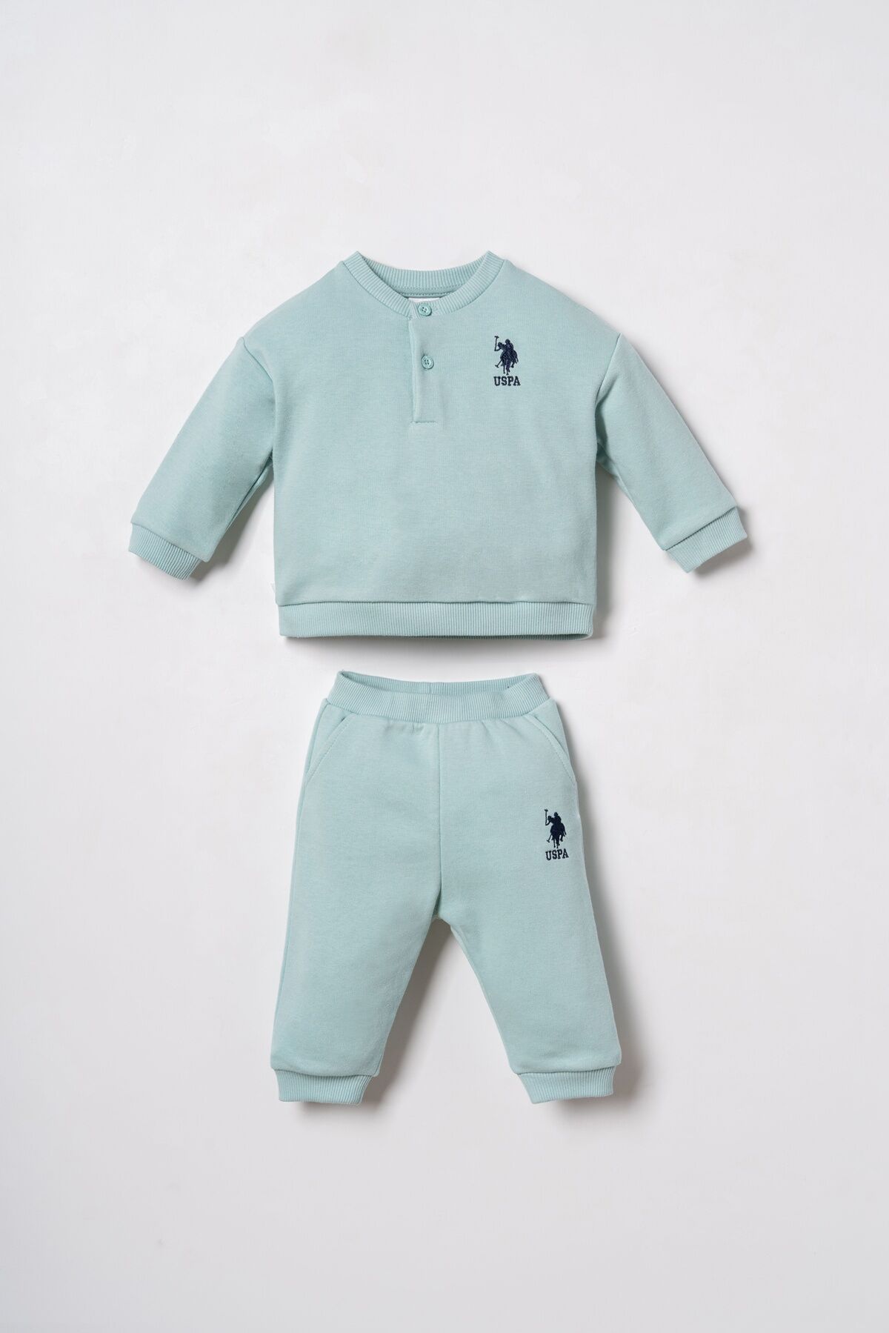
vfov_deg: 39.6
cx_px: 444
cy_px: 666
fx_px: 1851
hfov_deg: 27.0
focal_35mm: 50
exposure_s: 1/125
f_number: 9
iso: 250
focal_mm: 50
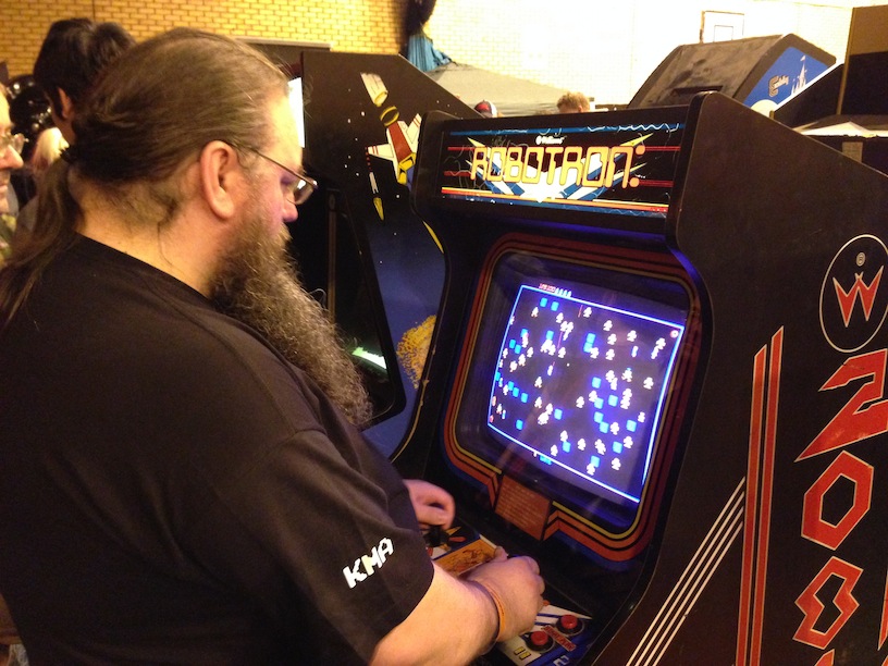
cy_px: 333
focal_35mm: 33
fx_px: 847
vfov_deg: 42.9
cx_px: 444
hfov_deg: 55.4
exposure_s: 1/15
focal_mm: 4.12
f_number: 2.4
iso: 500
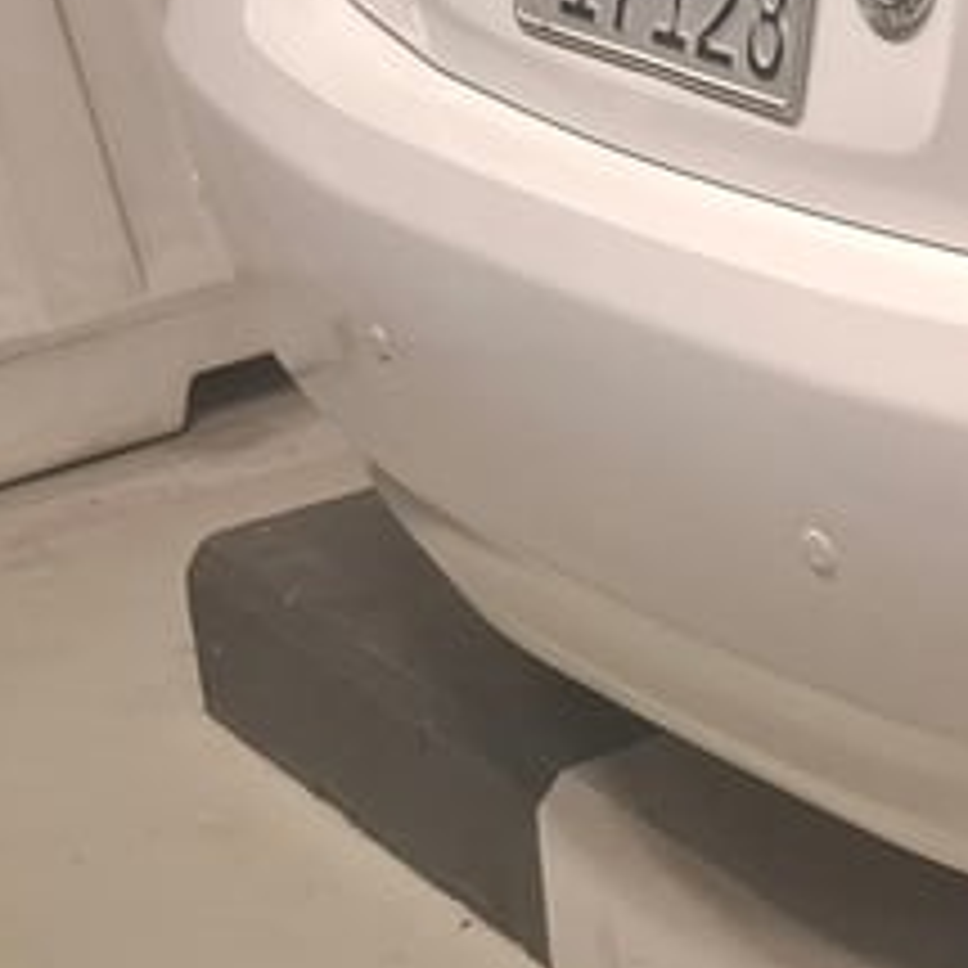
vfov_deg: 17.9
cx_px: 1423
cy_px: 288
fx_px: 3069
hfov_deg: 16.4
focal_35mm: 97
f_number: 1.8
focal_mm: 5.54
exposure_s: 1/50
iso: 250
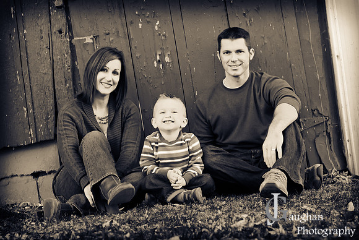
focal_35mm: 75
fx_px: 749
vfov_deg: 18.2
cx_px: 180
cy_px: 120
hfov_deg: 27.0
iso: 400
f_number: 3.5
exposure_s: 1/100
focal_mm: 50
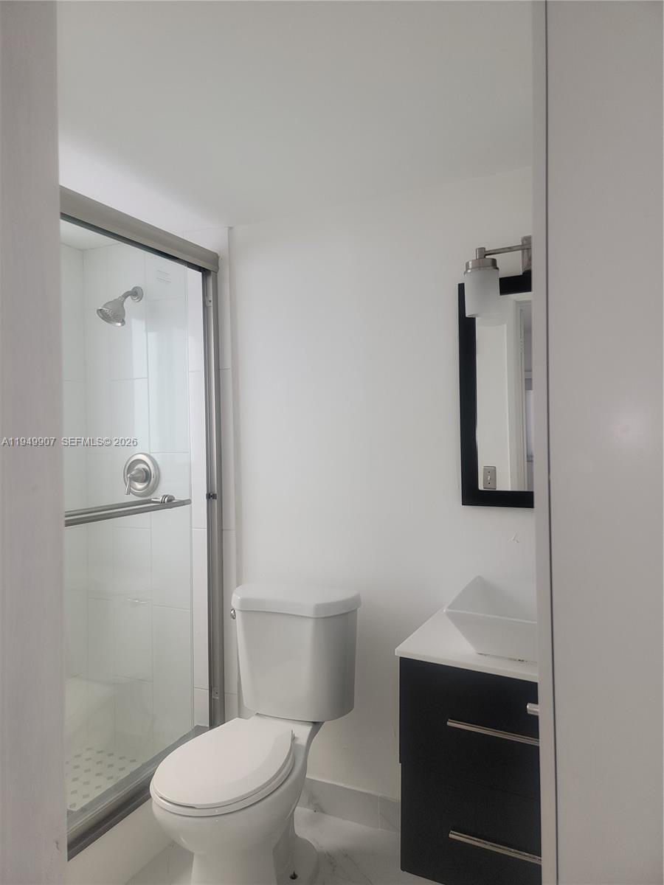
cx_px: 332
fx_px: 614
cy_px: 442
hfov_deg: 56.8
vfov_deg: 71.6
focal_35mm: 24
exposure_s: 1/120
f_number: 1.8
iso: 25
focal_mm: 6.7
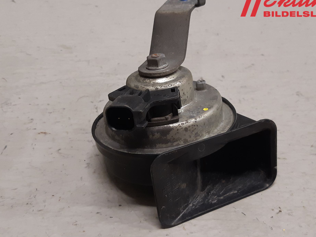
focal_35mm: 29
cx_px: 170
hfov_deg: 61.6
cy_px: 120
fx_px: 265
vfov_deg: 48.2
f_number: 1.7
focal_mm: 3.93
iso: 125
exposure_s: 1/50
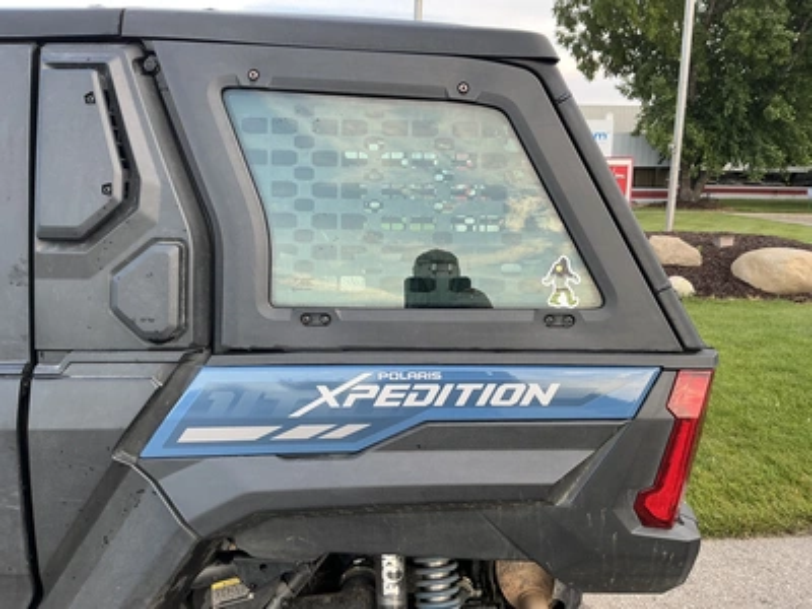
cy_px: 304
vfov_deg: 49.7
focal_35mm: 28
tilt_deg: -9.7
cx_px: 406
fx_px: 657
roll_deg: -1.8
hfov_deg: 63.4
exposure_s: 1/122
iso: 16
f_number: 1.8
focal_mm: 3
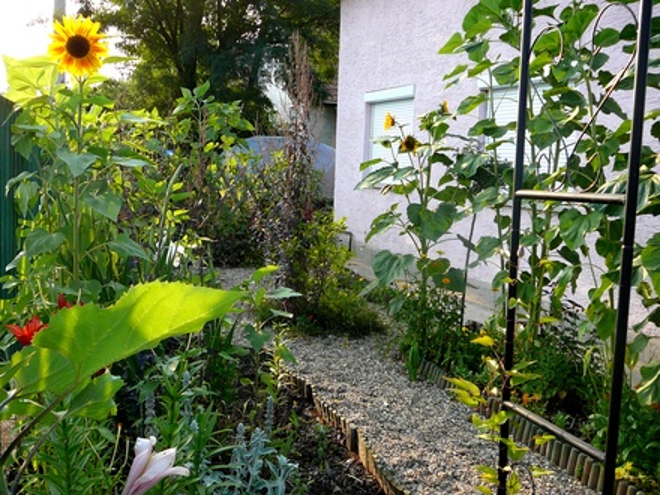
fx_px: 667
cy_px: 248
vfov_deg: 40.7
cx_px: 330
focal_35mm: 35
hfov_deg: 52.6
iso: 80
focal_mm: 5.2
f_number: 2.8
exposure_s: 1/160
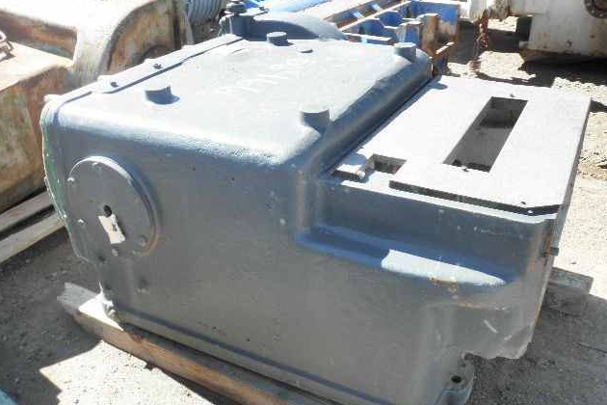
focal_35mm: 37
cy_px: 210
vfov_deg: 35.9
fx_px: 624
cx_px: 304
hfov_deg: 51.9
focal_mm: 6.1
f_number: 3.2
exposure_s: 1/320
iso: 64
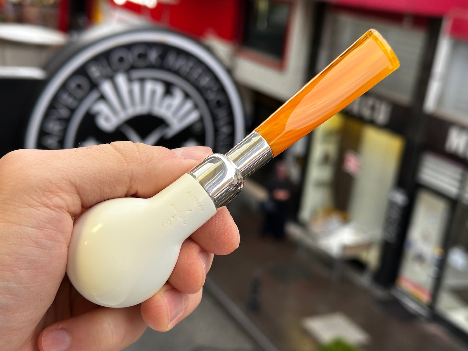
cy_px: 176
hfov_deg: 39.7
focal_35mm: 48
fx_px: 649
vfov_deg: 30.3
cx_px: 234
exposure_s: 1/92
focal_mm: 6.86
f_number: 1.78
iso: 80
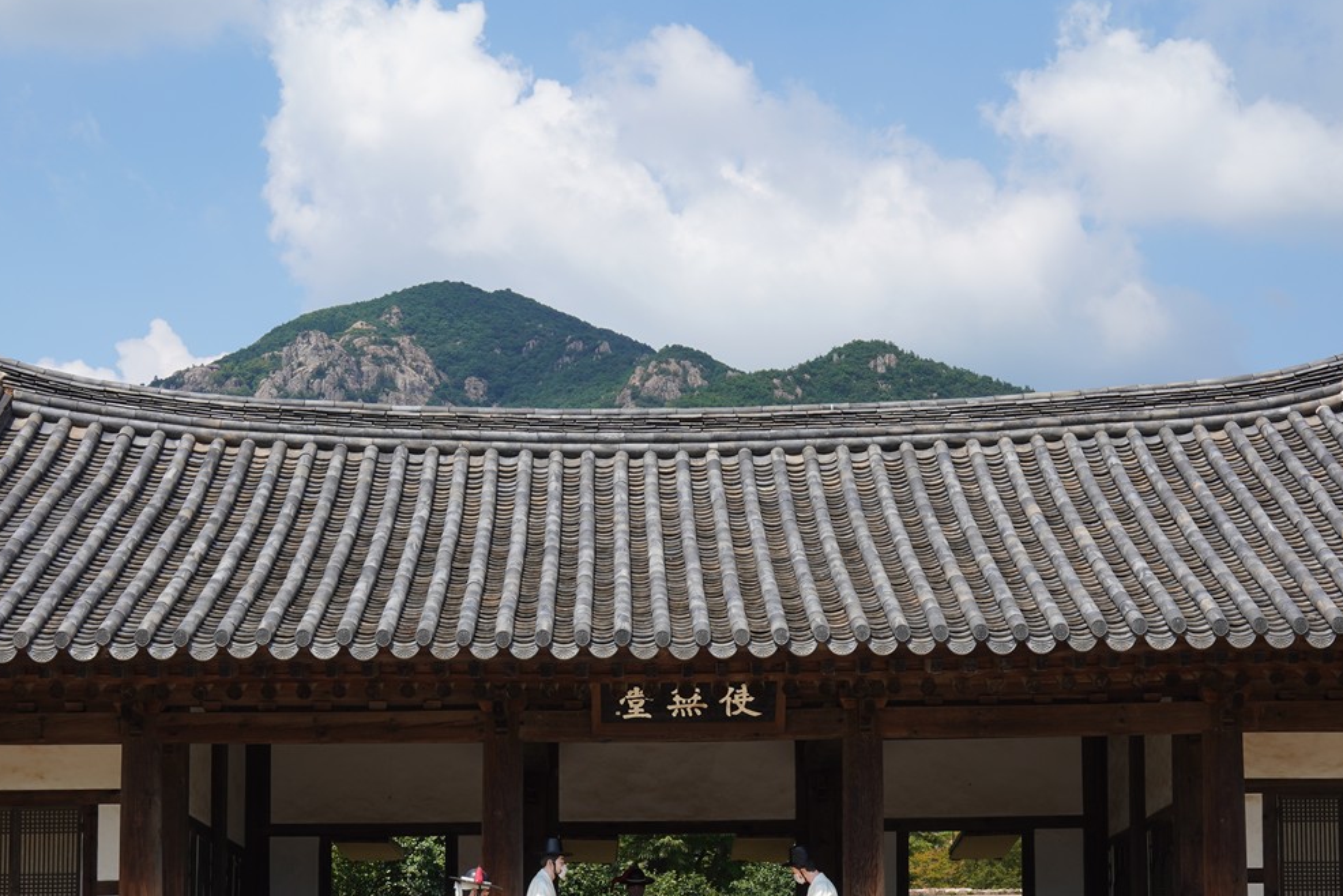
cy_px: 889
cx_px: 699
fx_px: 2649
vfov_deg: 18.7
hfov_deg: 28.4
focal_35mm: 71
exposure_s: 1/100
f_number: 13
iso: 100
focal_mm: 35
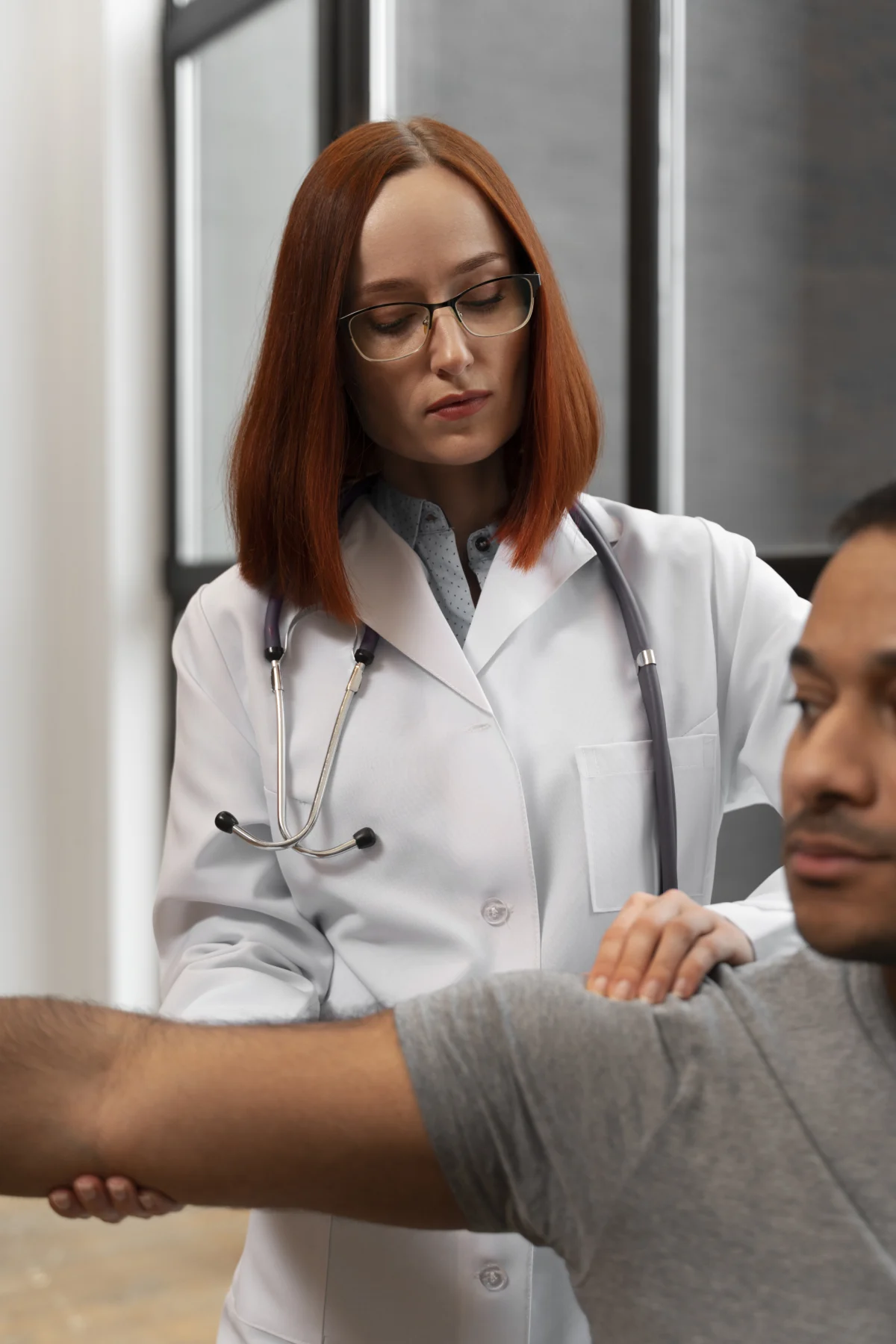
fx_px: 1792
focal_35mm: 48
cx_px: 448
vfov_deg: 41.1
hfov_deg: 28.1
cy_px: 672
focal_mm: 48
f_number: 2.8
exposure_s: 1/160
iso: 400
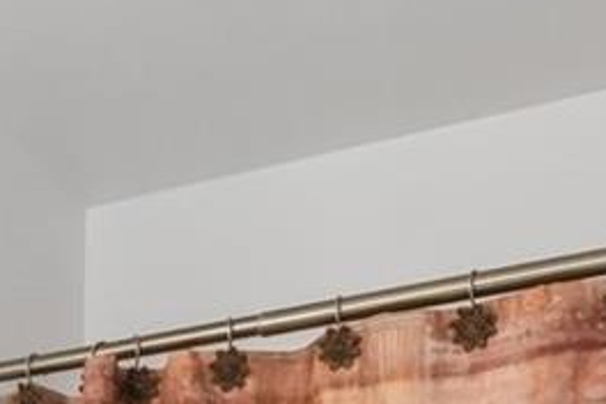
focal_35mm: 97
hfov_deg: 20.3
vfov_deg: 11.6
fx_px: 1633
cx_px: -7
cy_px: 973
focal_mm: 16
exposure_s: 1/5
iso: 400
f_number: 8
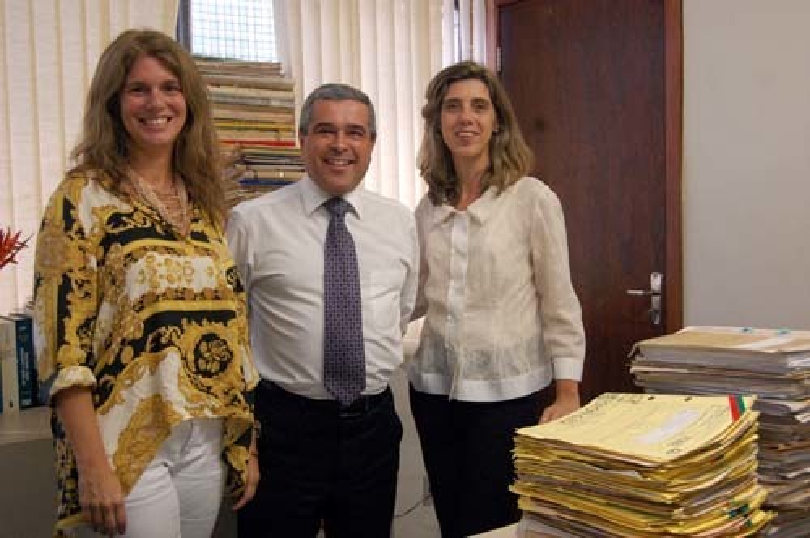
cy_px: 269
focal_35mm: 45
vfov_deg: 29.8
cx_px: 405
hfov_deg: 43.7
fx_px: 1011
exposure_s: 1/60
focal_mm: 30
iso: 1600
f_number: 5.6
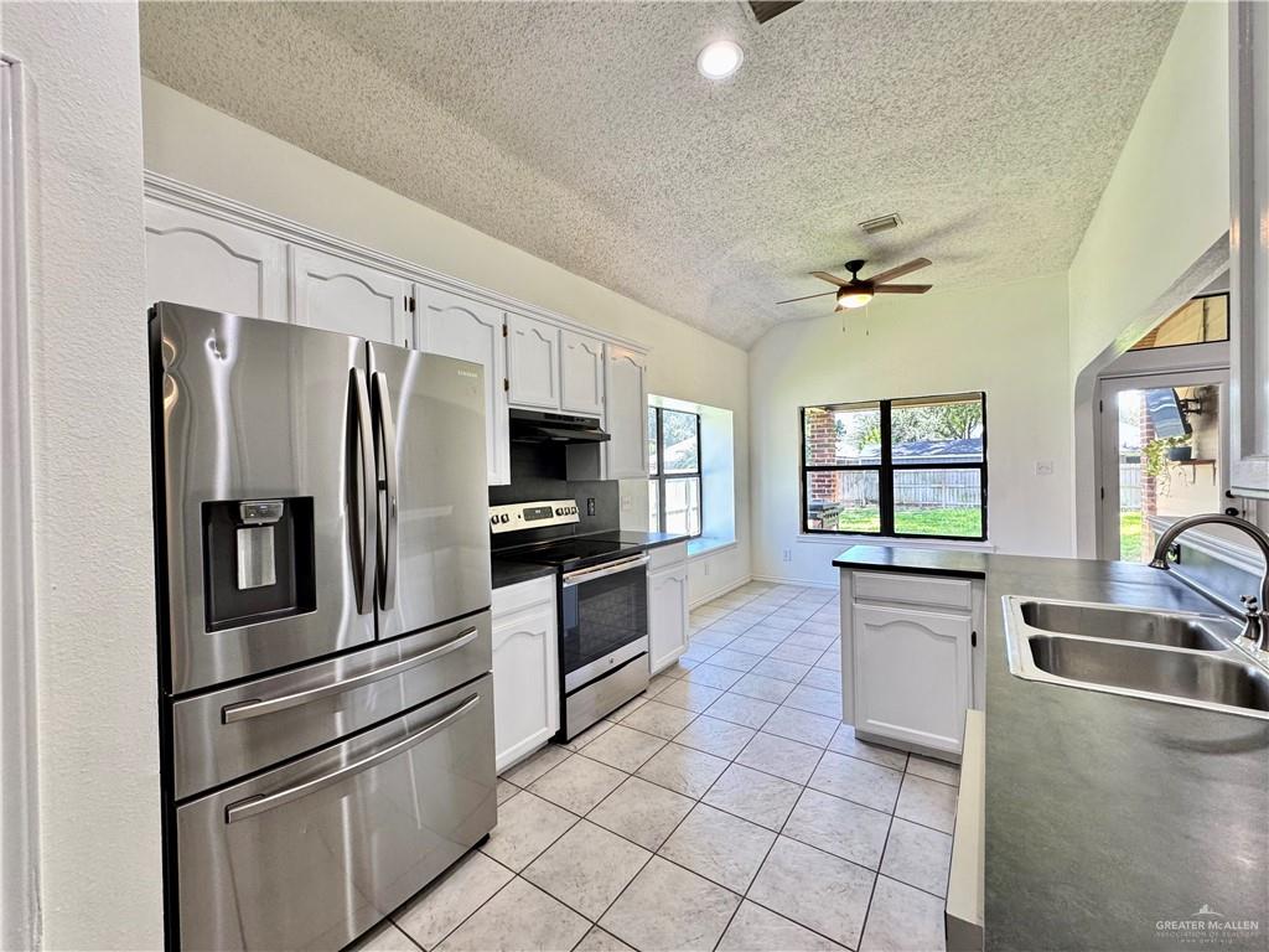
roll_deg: +1.0
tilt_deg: -0.8
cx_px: 634
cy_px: 476
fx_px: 513
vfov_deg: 85.7
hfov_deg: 102.1
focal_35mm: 14
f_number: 2.2
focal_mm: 2.22
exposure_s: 1/60
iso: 200
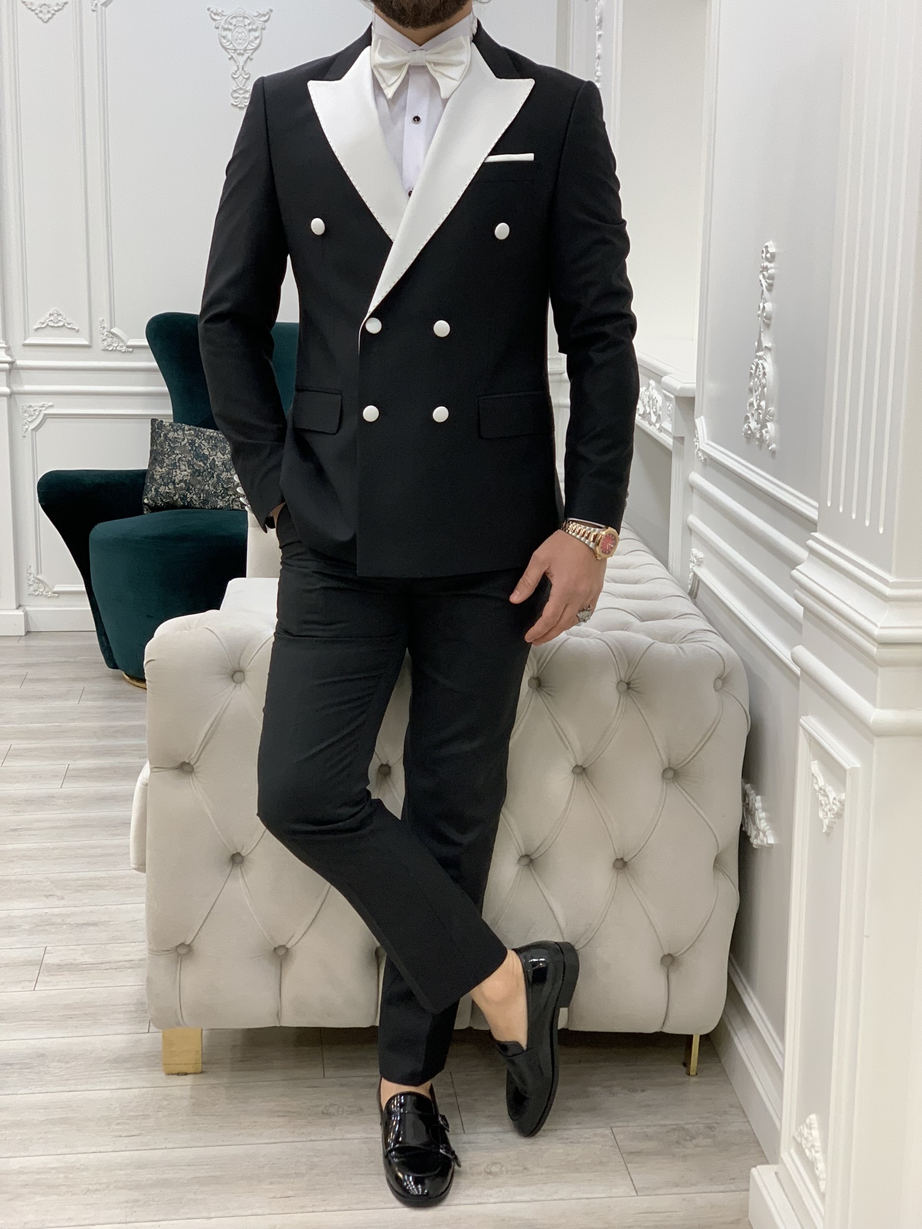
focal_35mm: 52
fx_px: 1847
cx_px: 461
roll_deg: -1.7
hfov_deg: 28.0
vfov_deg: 36.8
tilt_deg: -11.6
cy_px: 614
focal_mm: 6
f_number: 2.4
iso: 125
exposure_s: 1/119
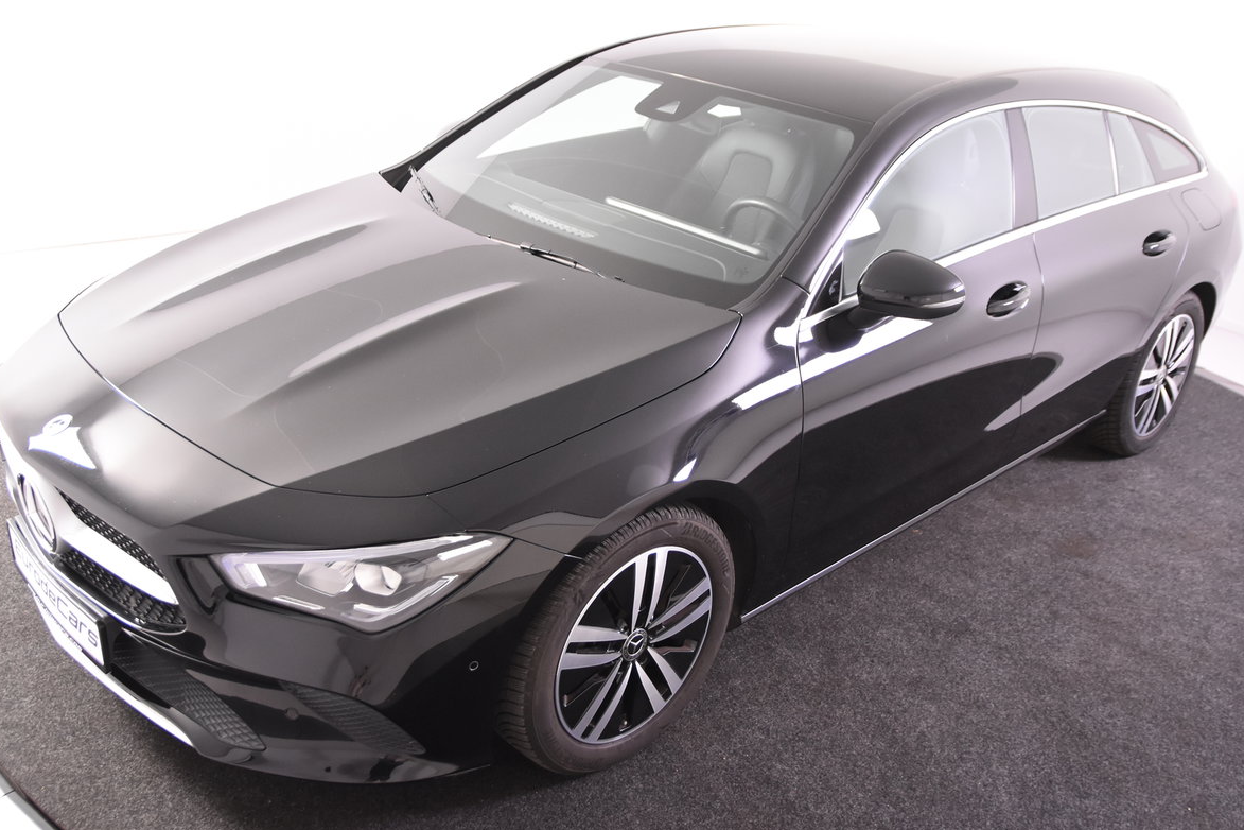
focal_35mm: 36
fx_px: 1244
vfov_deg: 36.9
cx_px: 617
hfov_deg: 53.1
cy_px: 405
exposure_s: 1/40
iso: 1600
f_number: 3
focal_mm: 22
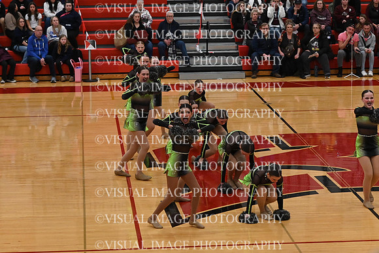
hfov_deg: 19.5
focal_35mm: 105
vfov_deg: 13.0
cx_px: 190
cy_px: 126
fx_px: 1106
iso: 5000
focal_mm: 70
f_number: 4
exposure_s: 1/400
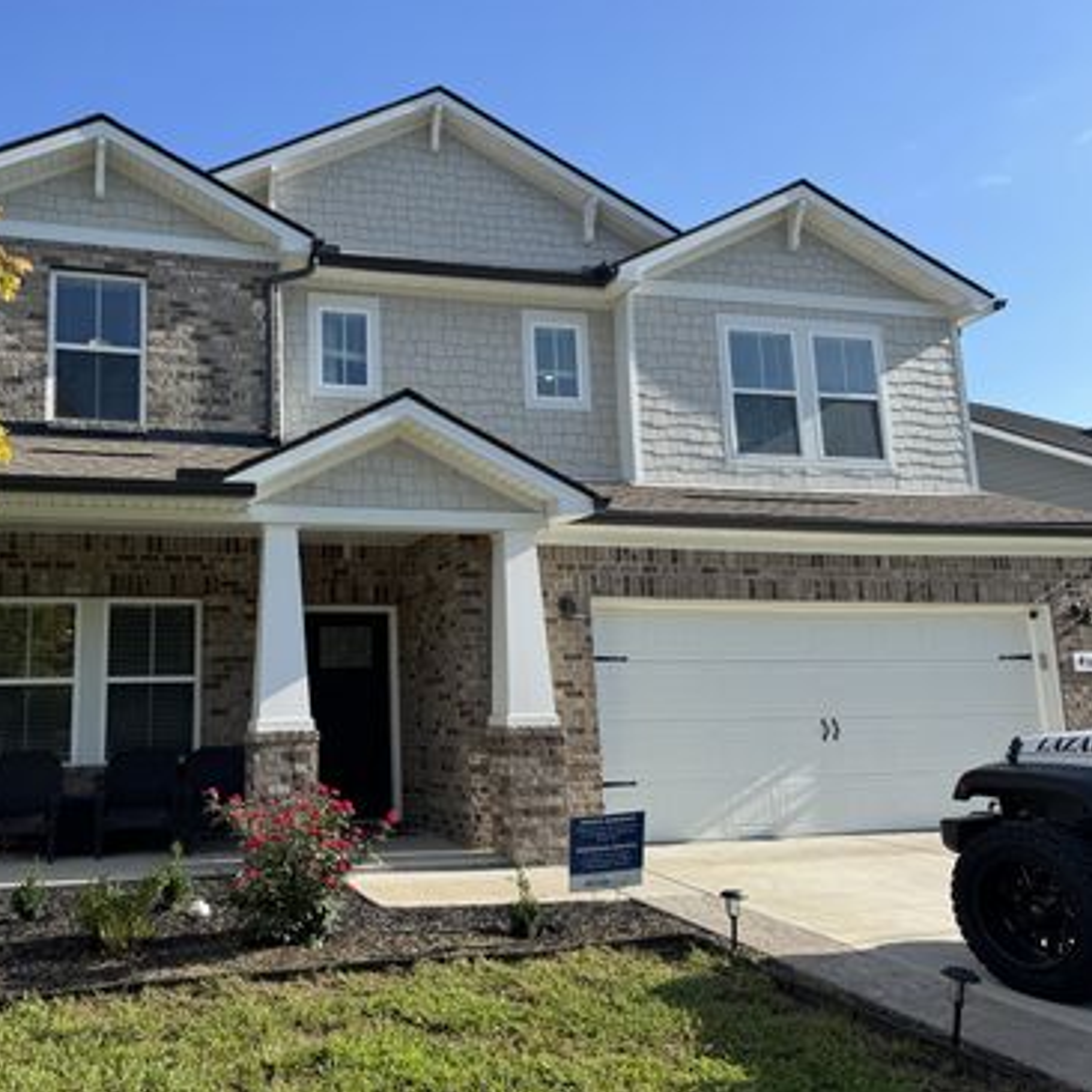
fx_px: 1035
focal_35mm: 29
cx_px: 349
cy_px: 542
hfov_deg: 54.3
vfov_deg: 55.6
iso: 80
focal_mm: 6.76
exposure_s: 1/2604
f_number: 1.78
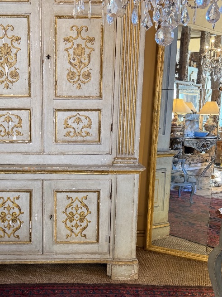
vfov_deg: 42.8
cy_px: 175
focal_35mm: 44
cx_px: 66
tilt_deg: -13.0
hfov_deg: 32.5
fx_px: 376
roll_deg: -1.0
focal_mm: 6.76
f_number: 1.78
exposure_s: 1/50
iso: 200
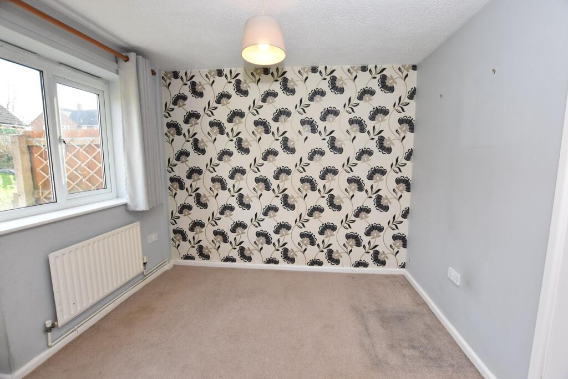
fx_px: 237
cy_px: 190
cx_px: 284
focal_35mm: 15
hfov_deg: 100.4
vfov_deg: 77.3
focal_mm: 10
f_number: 5
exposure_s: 1/200
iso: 500
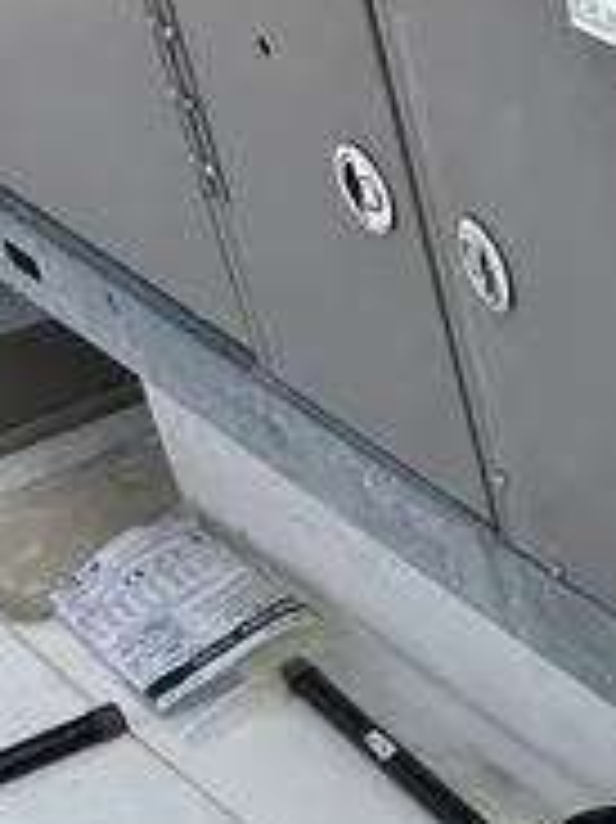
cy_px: 959
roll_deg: -0.5
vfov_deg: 17.9
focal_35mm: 105
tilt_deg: -41.9
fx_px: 2494
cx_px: 1313
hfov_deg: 12.2
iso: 80
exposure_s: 1/3155
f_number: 1.78
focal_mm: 6.86
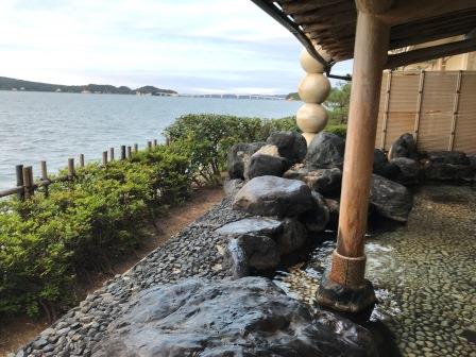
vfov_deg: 49.7
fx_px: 385
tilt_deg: -11.0
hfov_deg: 63.4
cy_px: 178
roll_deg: -2.6
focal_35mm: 28
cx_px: 238
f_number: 1.8
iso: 25
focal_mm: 3.99
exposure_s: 1/40
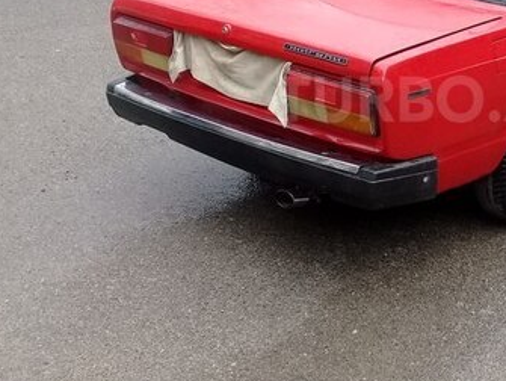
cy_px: 99
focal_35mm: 61
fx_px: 893
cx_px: 430
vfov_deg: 23.8
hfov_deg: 30.6
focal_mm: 3.3
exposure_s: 1/100
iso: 64
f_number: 2.2
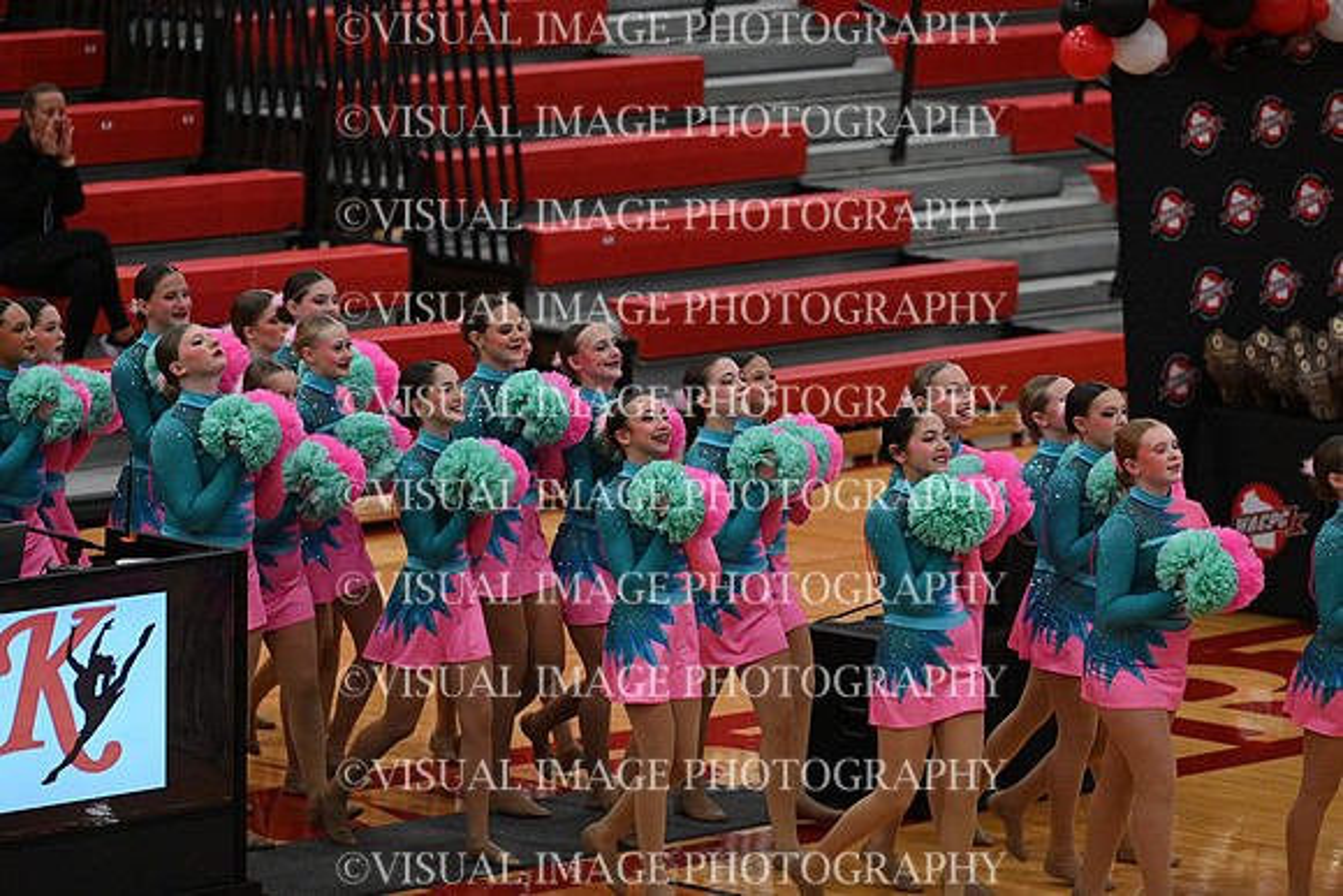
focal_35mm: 200
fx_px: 7463
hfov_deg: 10.3
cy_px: 448
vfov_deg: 6.9
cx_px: 672
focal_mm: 200
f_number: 4
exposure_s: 1/400
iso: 4000
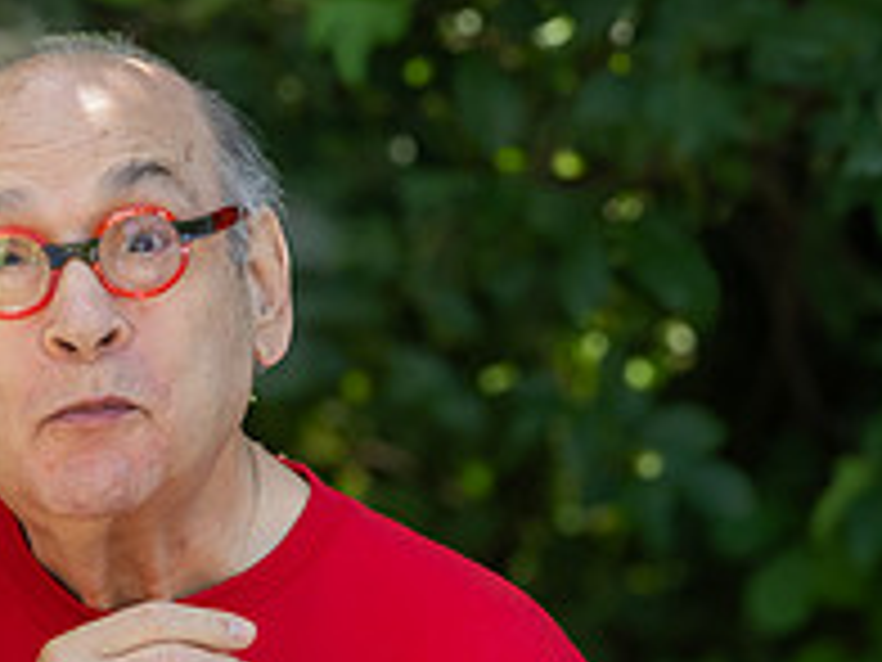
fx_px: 5223
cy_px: 853
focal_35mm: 205
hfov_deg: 9.5
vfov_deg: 7.2
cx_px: -140
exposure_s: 1/200
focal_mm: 48
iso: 640
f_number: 8
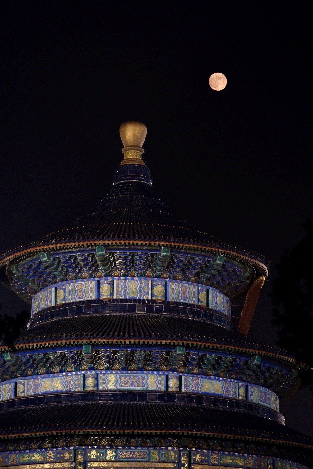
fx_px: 1656
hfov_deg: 10.8
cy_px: 234
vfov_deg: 16.1
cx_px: 156
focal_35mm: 127
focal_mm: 84.8
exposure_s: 1/125
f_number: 5.2
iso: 1250
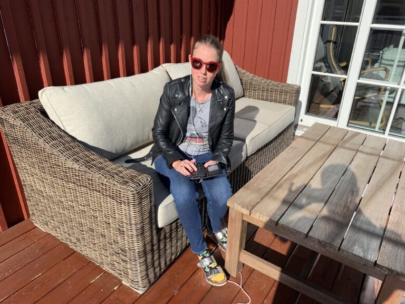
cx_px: 202
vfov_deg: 53.1
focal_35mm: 26
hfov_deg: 67.3
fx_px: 304
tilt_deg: -26.8
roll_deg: -1.8
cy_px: 152
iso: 25
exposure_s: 1/2075
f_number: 1.8
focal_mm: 4.25
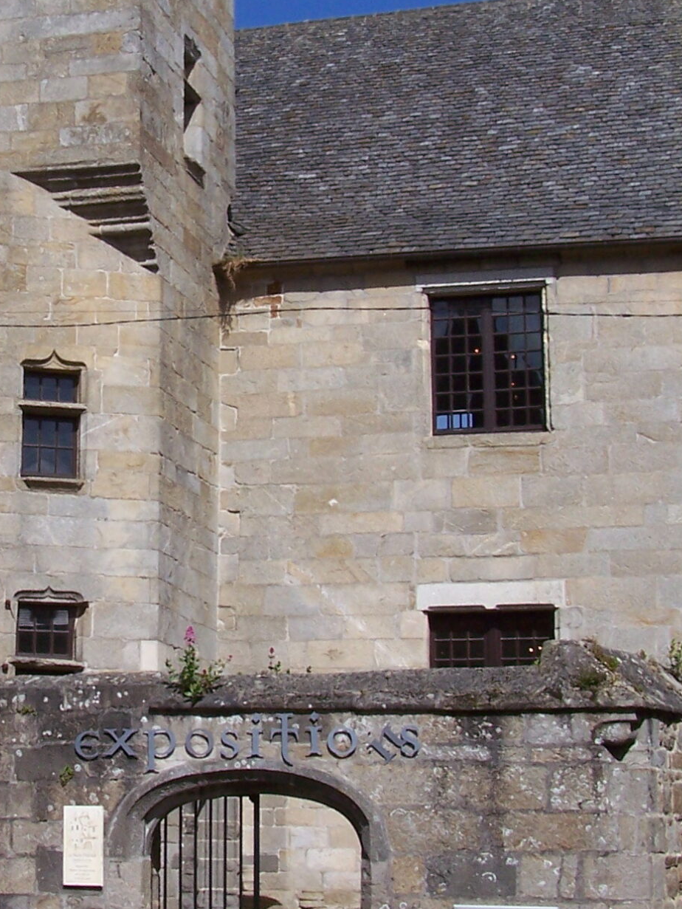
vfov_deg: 24.7
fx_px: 2074
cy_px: 405
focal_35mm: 79
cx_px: 145
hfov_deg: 18.5
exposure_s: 1/750
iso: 80
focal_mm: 6.3
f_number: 5.6
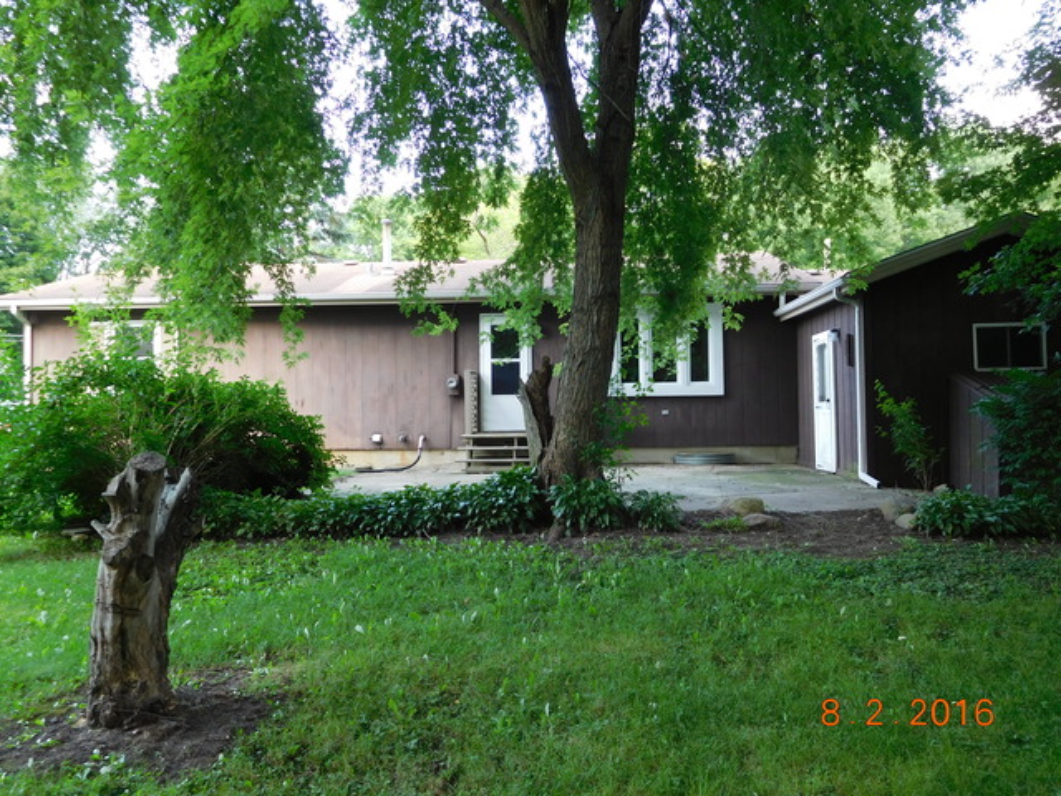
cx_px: 530
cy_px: 398
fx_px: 766
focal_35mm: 25
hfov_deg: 69.4
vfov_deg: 54.9
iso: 125
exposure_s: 1/50
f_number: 3.4
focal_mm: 4.5
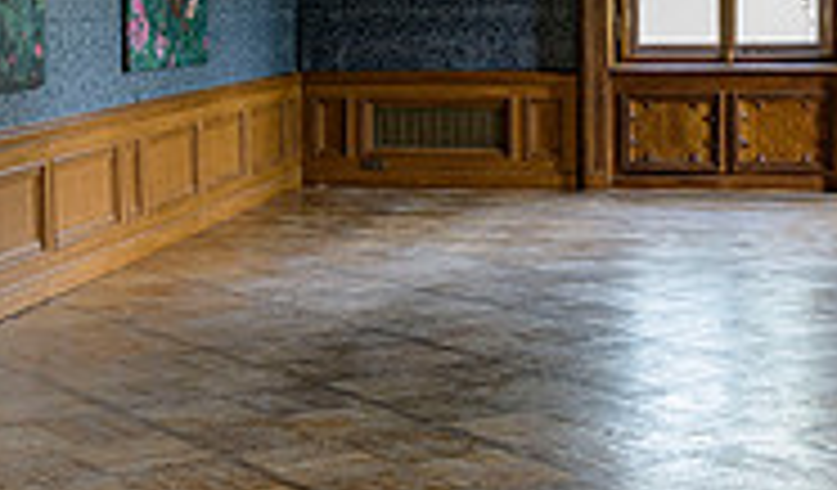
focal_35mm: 84
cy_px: 116
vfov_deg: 14.8
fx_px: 1883
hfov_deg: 25.0
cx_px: 324
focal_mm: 24
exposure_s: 1/50
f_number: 7.1
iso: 1800
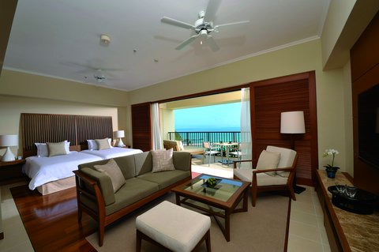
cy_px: 126
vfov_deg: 81.1
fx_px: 147
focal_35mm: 14
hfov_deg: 104.3
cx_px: 190
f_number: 16
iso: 200
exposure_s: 1/60
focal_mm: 14
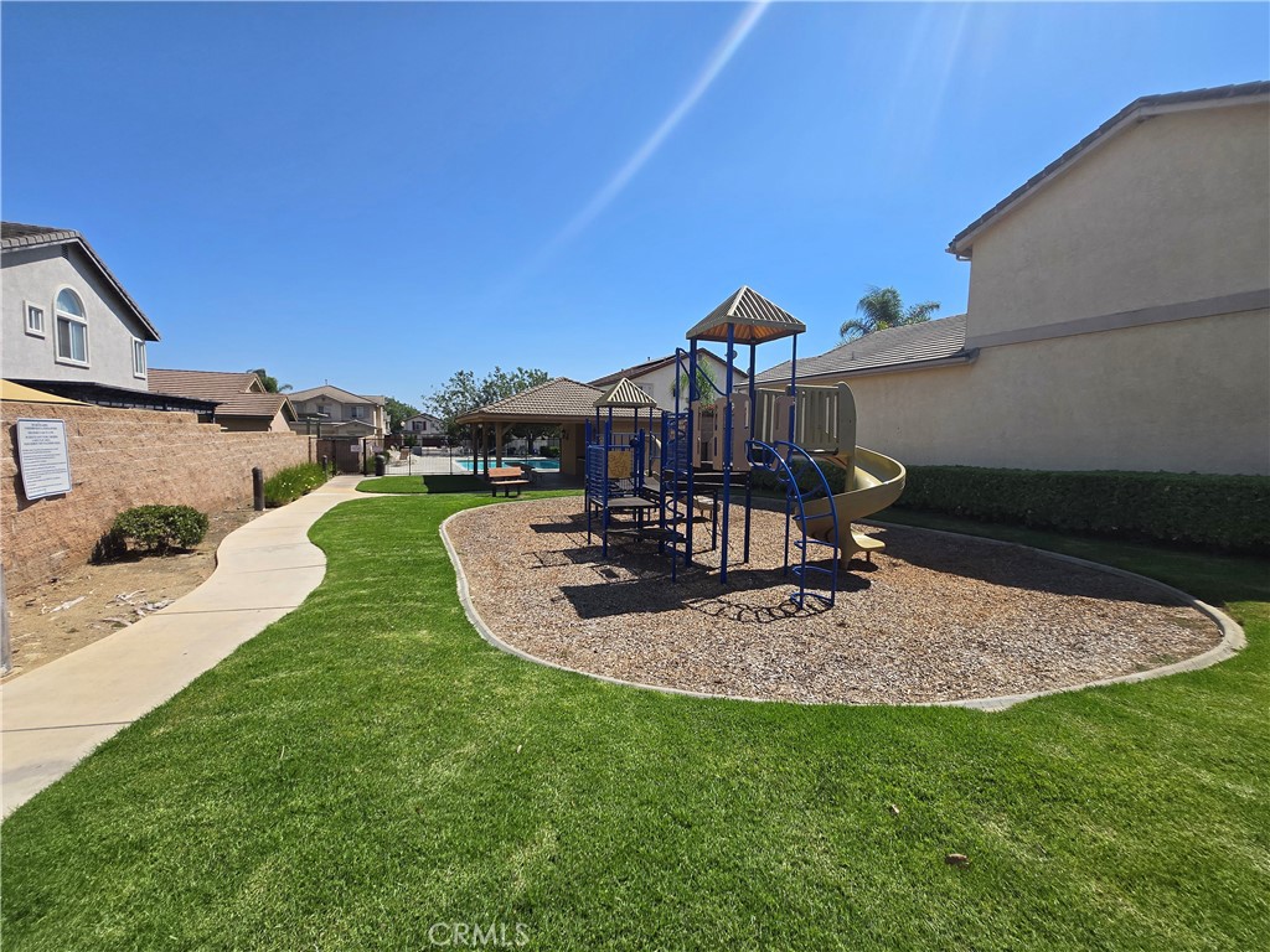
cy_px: 476
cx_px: 635
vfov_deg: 89.9
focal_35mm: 13
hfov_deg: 106.2
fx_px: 477
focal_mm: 1.7
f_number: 2.2
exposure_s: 1/1461
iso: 25
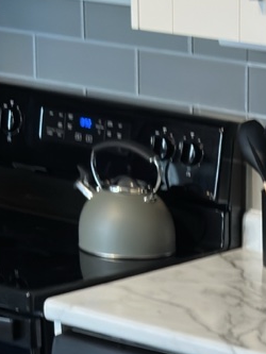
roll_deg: -7.7
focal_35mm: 124
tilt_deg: -20.8
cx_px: 419
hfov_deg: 11.4
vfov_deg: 15.2
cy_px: 446
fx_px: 1270
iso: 160
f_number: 1.78
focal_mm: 6.86
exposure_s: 1/60
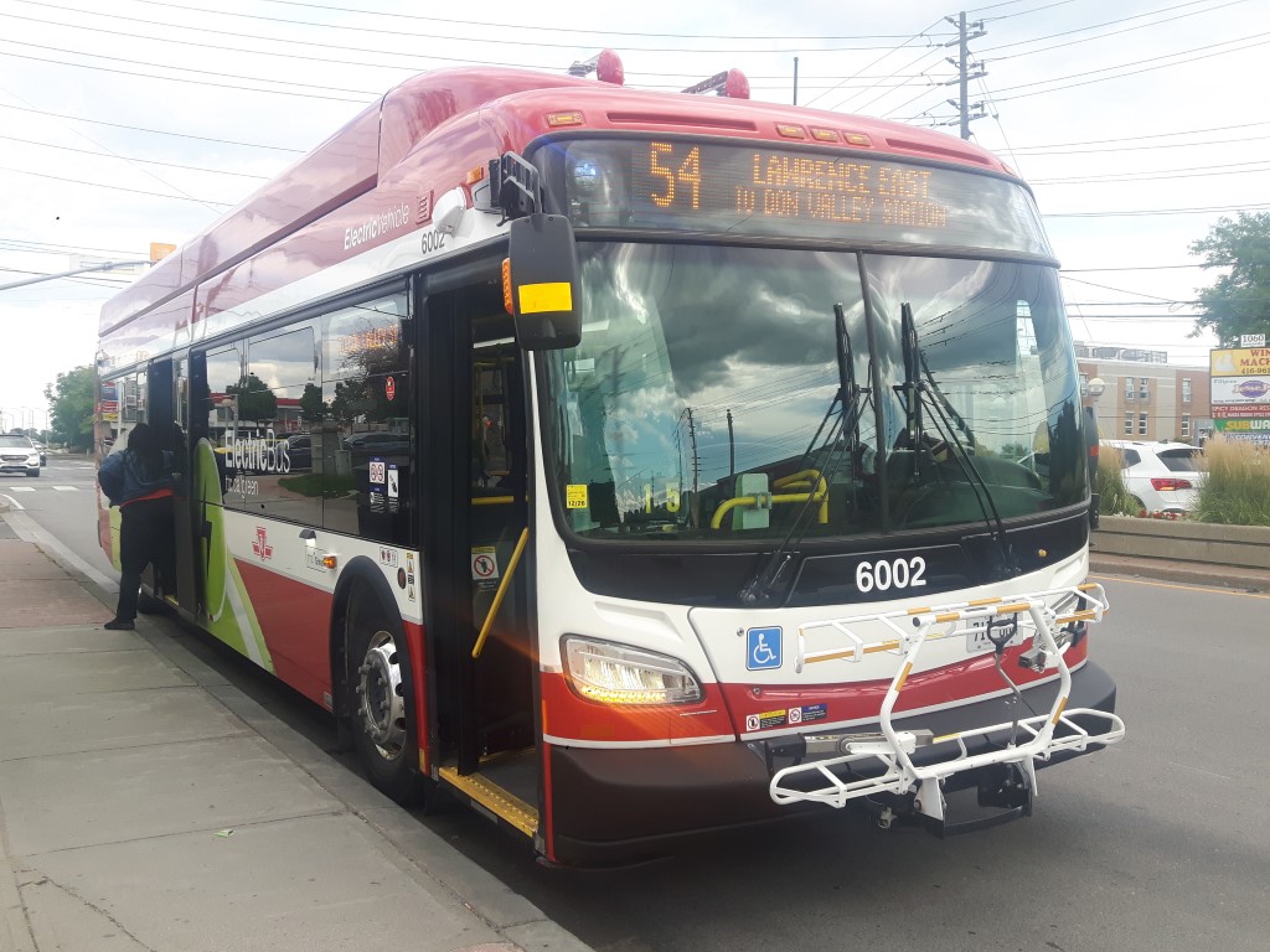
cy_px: 476
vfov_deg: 45.4
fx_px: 1137
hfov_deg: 58.4
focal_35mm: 31
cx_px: 635
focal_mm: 3.7
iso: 40
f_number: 1.9
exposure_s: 1/356
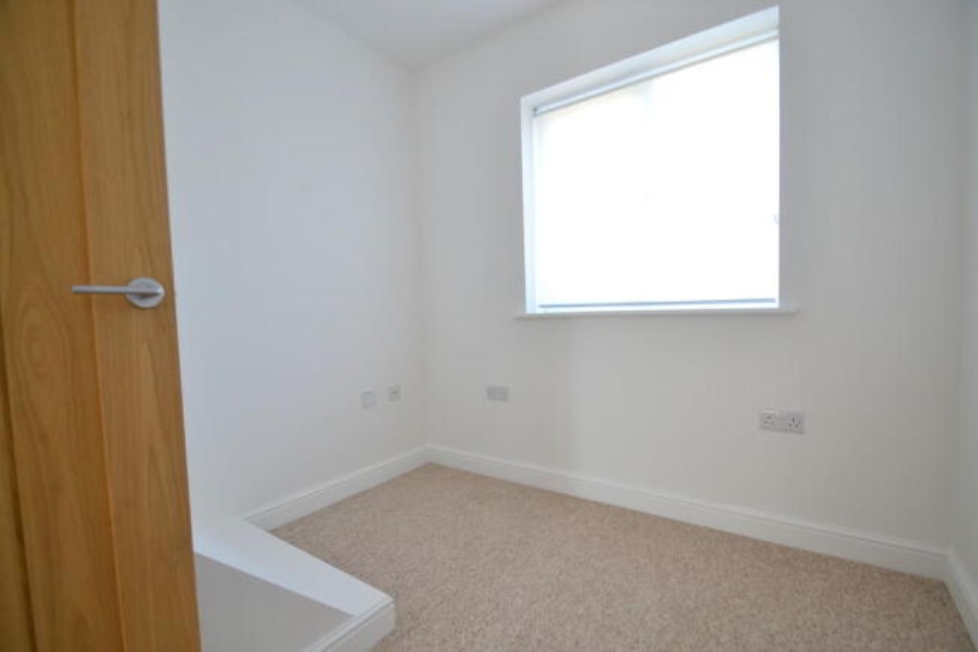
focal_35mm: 15
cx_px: 489
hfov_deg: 100.4
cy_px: 326
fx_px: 408
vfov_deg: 77.4
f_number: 4
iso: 200
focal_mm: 10
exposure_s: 1/60
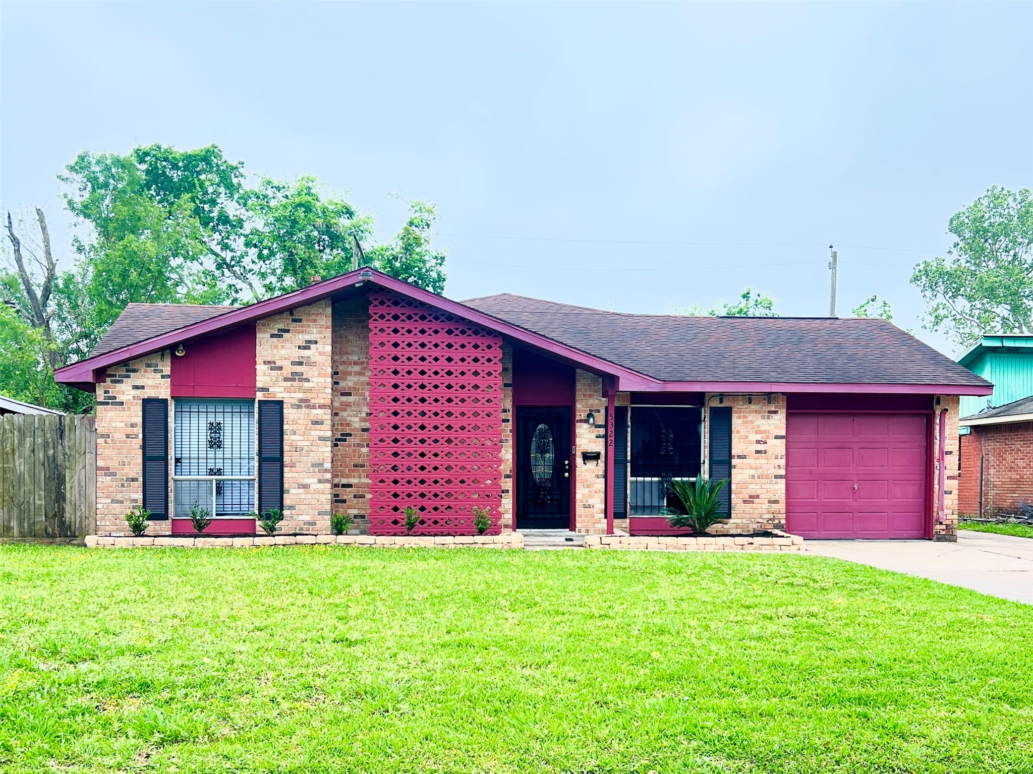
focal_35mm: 26
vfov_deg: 53.0
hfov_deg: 67.3
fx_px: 776
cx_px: 516
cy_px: 387
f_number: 1.5
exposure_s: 1/646
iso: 50
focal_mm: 5.7
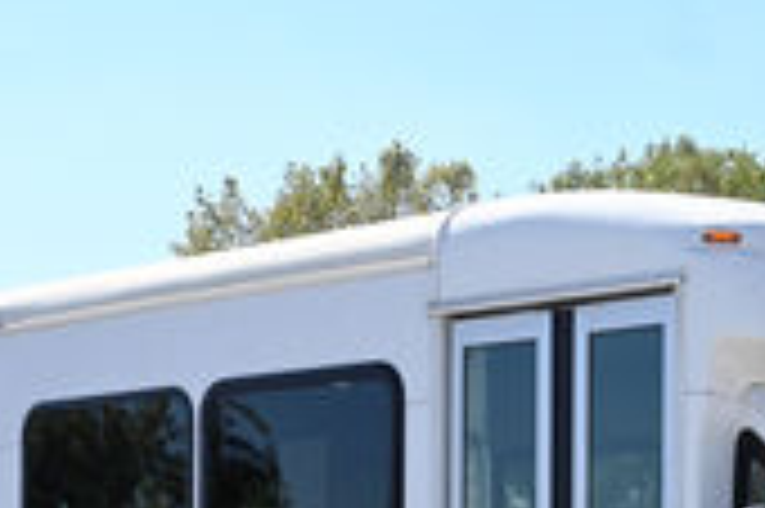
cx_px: 688
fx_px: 2676
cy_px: 607
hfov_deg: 16.1
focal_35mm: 126
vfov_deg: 10.7
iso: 100
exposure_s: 1/400
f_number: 7.1
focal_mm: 30.5
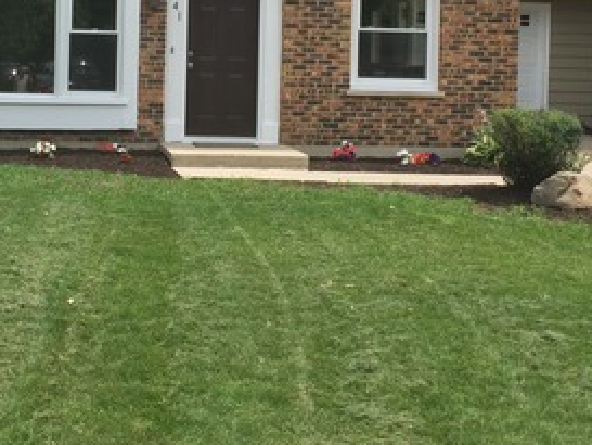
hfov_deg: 28.3
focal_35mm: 68
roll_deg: -2.9
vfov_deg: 21.3
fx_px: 1163
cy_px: 80
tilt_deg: +0.4
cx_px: 178
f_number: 2.2
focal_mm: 4.15
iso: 32
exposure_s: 1/1163
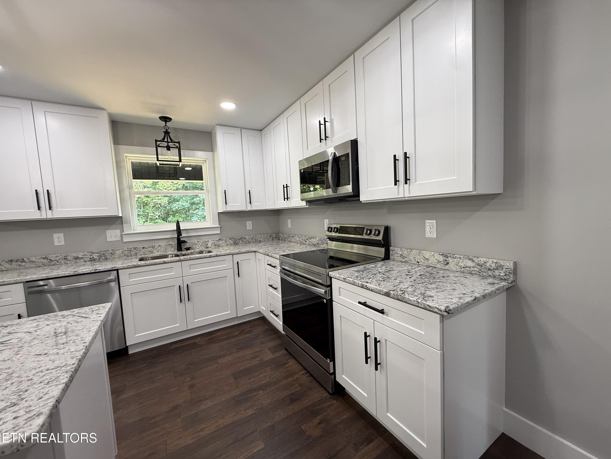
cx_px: 306
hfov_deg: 102.1
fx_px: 247
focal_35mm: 14
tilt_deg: -4.2
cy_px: 230
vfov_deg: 85.7
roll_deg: +2.5
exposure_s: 1/120
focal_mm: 2.22
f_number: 2.2
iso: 160
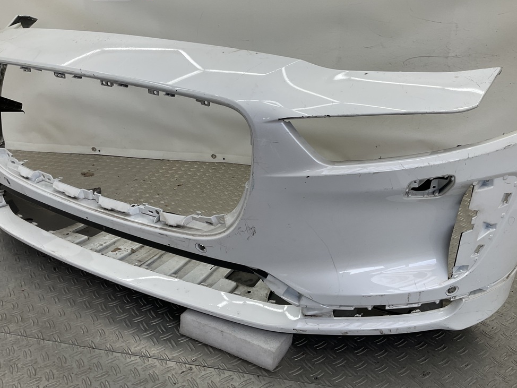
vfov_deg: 46.8
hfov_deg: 59.9
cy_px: 194
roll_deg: -1.5
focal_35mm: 30
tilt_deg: -25.0
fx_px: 448
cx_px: 263
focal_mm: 3
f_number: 1.8
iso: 16
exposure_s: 1/124
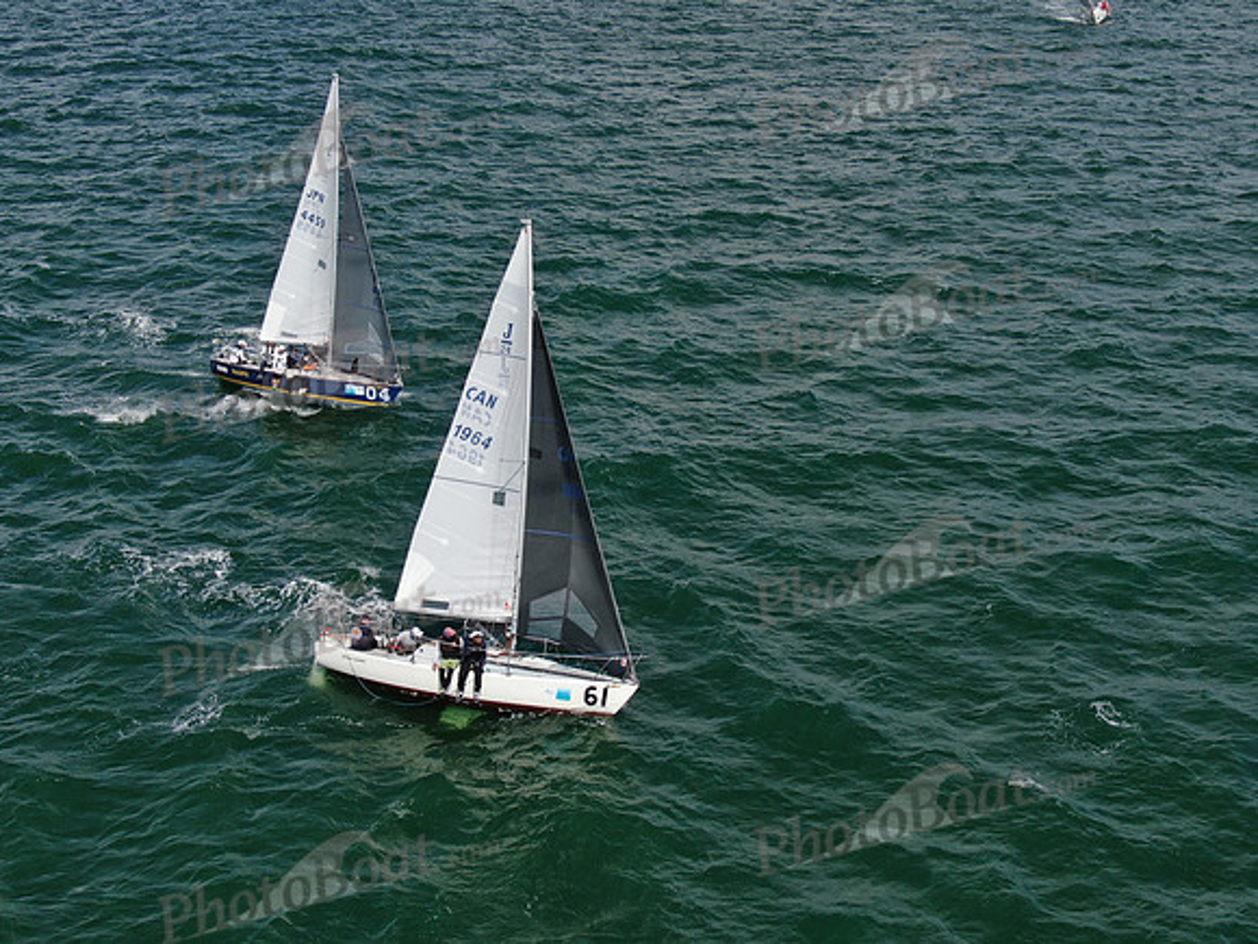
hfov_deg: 39.7
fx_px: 1744
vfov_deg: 30.3
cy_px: 472
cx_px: 629
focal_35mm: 48
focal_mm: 8.6
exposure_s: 1/1250
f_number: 3.8
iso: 100
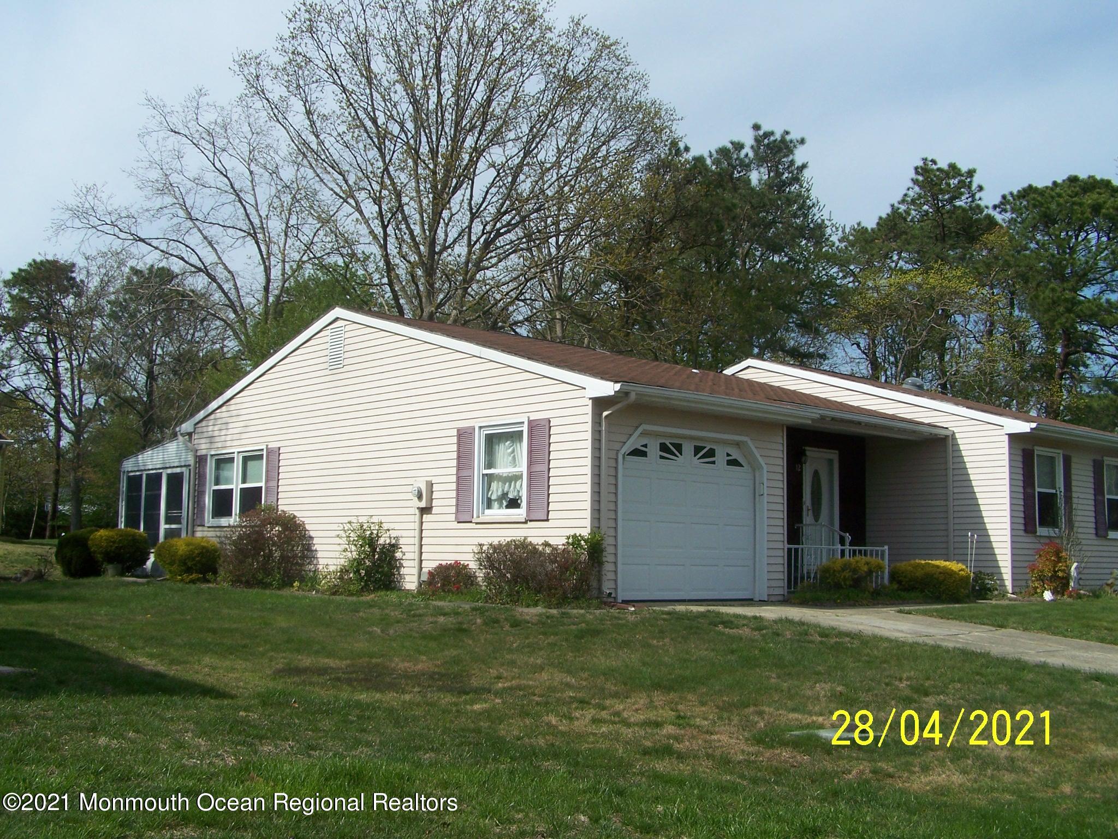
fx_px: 1227
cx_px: 559
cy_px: 420
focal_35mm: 38
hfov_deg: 49.0
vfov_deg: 37.7
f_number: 5.6
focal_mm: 6.3
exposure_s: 1/640
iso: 80
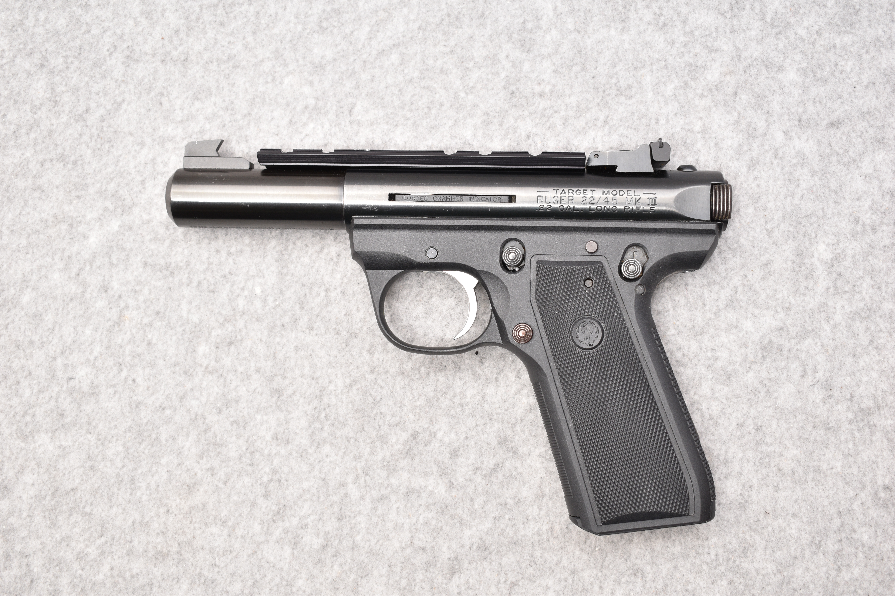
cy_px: 298
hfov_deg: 43.6
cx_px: 448
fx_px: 1119
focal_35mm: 45
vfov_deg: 29.9
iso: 400
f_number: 5.6
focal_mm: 30
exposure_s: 1/100
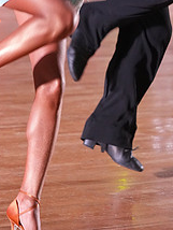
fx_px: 2148
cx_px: 80
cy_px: -43
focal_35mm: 323
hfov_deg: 4.6
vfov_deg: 6.1
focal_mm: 124
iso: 4000
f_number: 4.5
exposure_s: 1/200
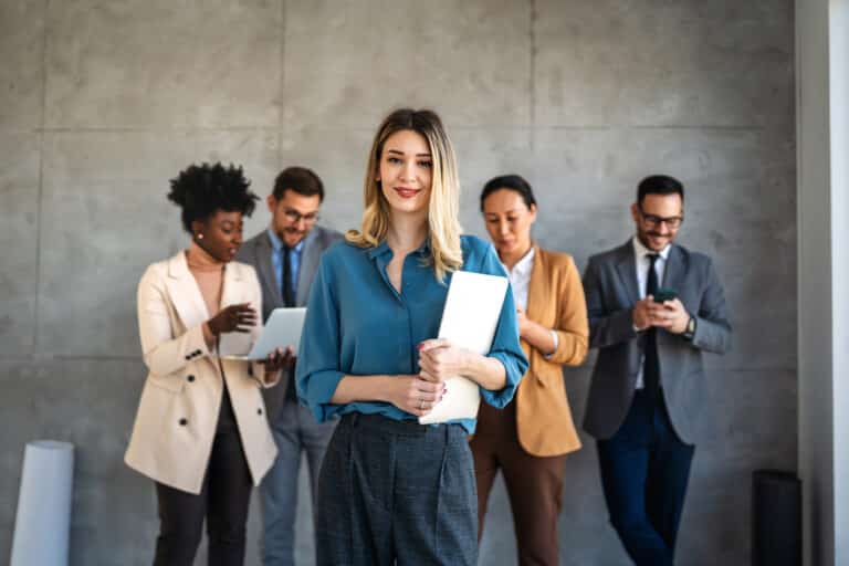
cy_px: 283
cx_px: 424
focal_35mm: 40
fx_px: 943
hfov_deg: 48.5
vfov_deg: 33.4
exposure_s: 1/4000
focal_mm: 40
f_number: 1.4
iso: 800
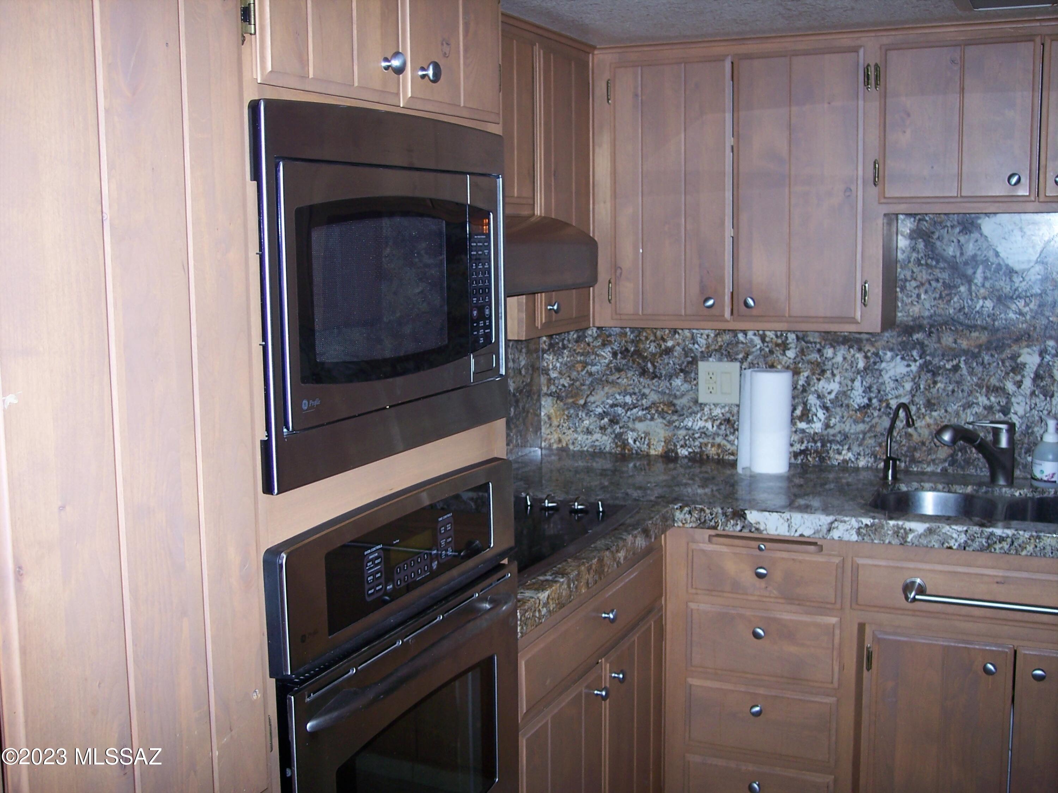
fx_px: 1192
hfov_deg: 47.9
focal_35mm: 39
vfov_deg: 36.8
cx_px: 529
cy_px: 396
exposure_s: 1/60
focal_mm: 8
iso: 100
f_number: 2.8
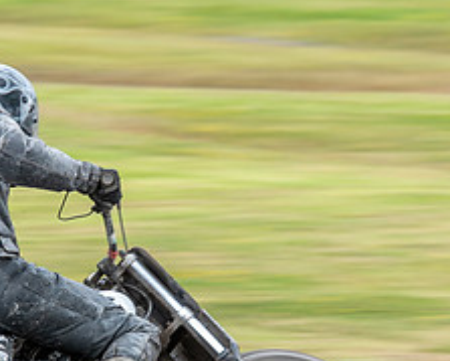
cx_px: 121
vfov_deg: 1.9
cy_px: 259
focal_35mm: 836
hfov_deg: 2.3
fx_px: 11149
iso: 125
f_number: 7.1
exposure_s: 1/125
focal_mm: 200
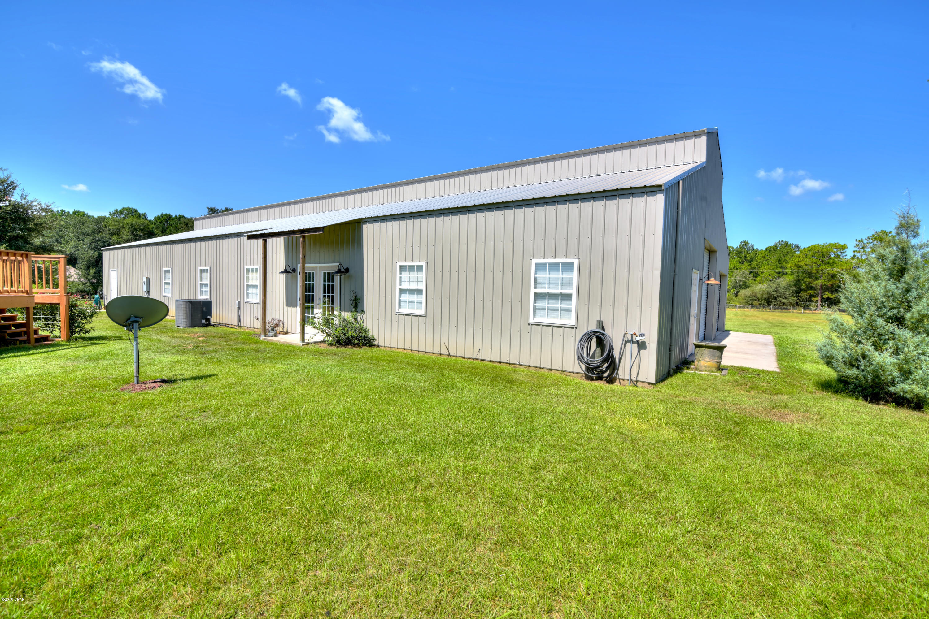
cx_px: 464
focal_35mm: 16
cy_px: 310
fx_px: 413
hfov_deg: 96.7
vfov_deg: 73.7
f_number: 8
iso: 64
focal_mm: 16
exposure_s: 1/80
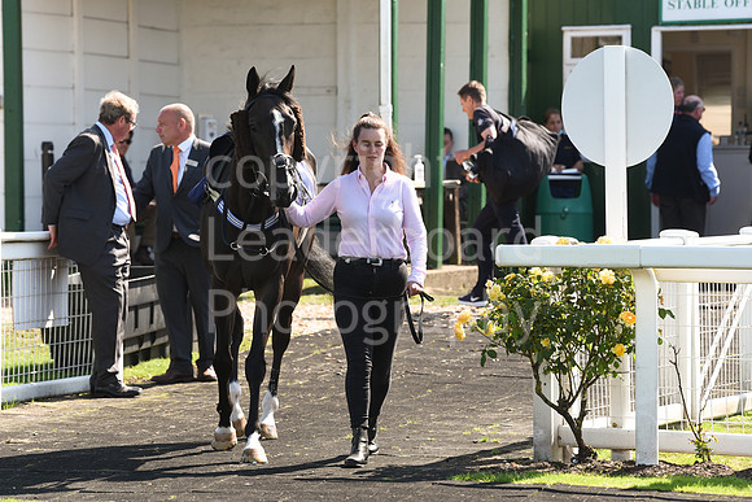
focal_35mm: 200
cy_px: 251
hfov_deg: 10.3
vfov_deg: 6.9
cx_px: 376
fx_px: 4179
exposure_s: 1/1000
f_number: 5.6
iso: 400
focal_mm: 200
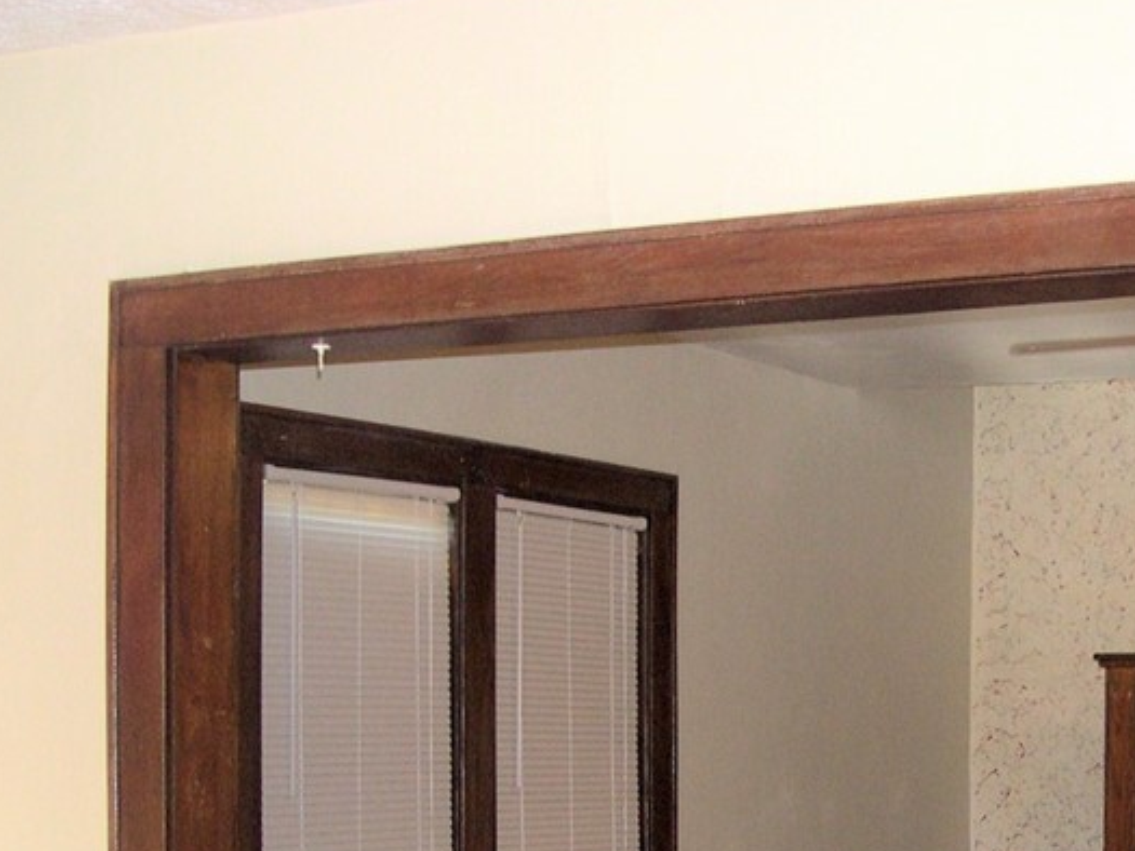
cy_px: 809
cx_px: 989
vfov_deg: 19.4
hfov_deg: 25.6
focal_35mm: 74
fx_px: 2427
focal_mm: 8
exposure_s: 1/60
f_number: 2.8
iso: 188
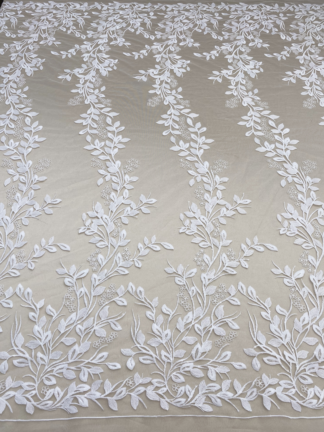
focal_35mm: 26
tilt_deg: -56.8
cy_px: 216
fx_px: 324
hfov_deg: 53.1
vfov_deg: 67.3
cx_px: 162
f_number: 1.8
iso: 32
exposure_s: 1/141
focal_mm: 4.25
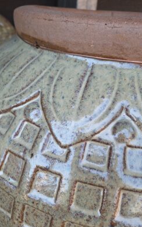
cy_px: 114
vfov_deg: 72.5
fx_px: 155
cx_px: 59
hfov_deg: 49.1
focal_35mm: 25
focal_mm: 5.54
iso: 40
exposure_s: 1/131
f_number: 1.8
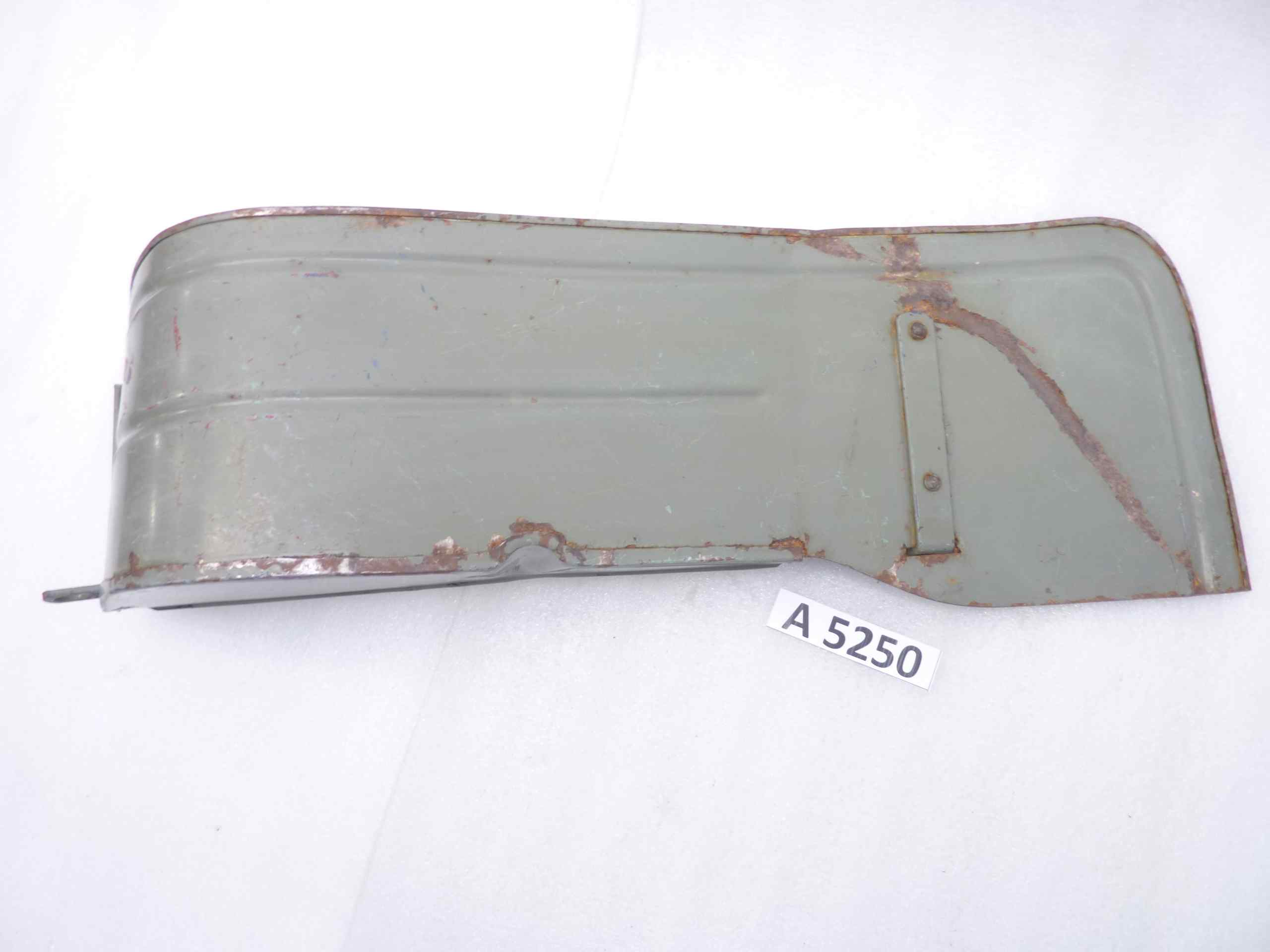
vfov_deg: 54.9
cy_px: 476
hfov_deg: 69.4
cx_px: 635
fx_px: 917
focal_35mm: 25
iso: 80
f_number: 3.3
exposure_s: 1/8
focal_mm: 4.1
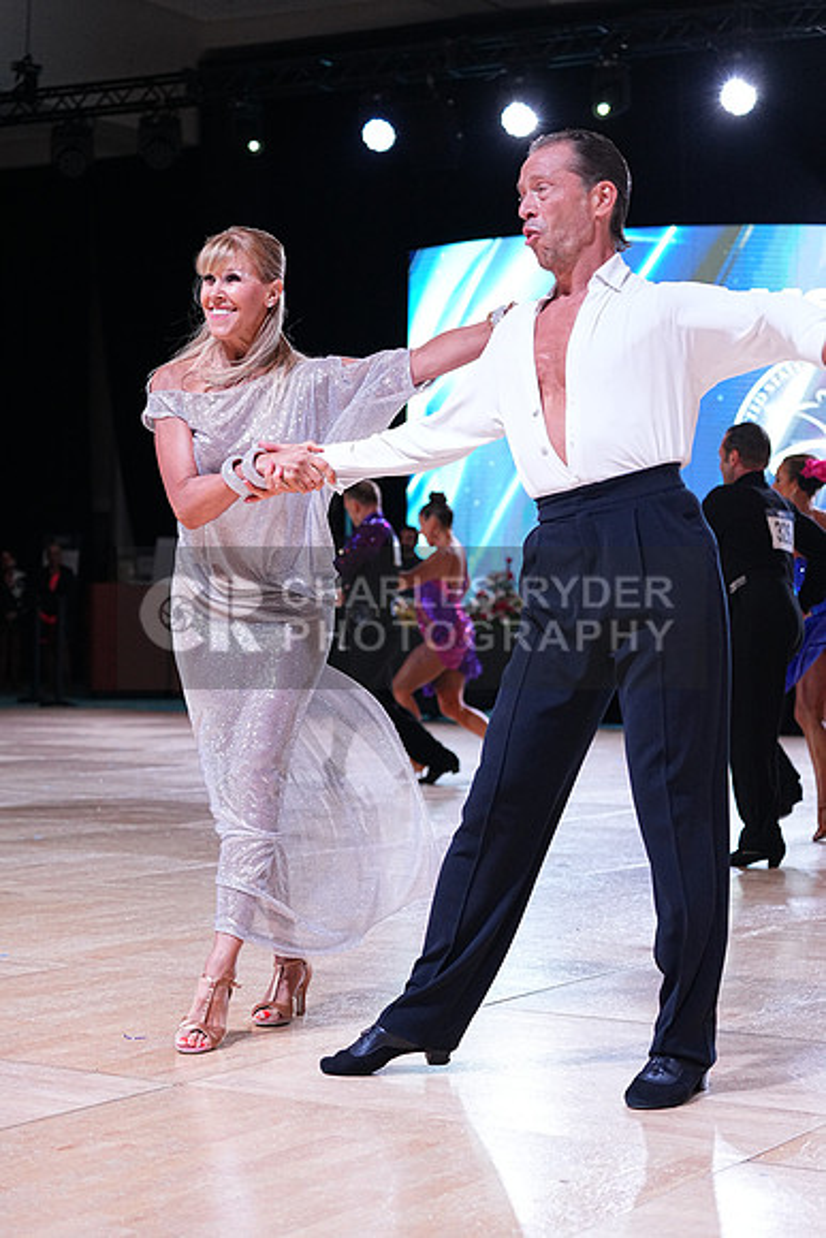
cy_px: 619
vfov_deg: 28.8
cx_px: 413
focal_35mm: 70
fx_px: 2408
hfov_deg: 19.5
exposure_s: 1/400
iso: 2000
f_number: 4
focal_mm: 70
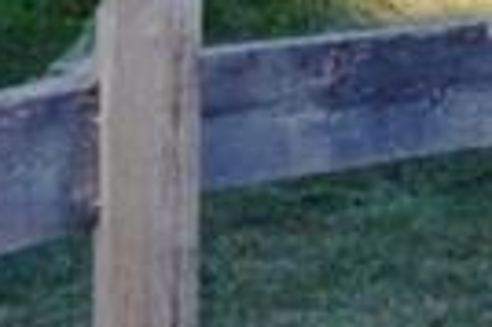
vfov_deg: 6.3
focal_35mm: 207
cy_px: -511
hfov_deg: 8.9
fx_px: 2826
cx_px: 1212
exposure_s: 1/200
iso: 100
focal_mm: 18
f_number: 4.5
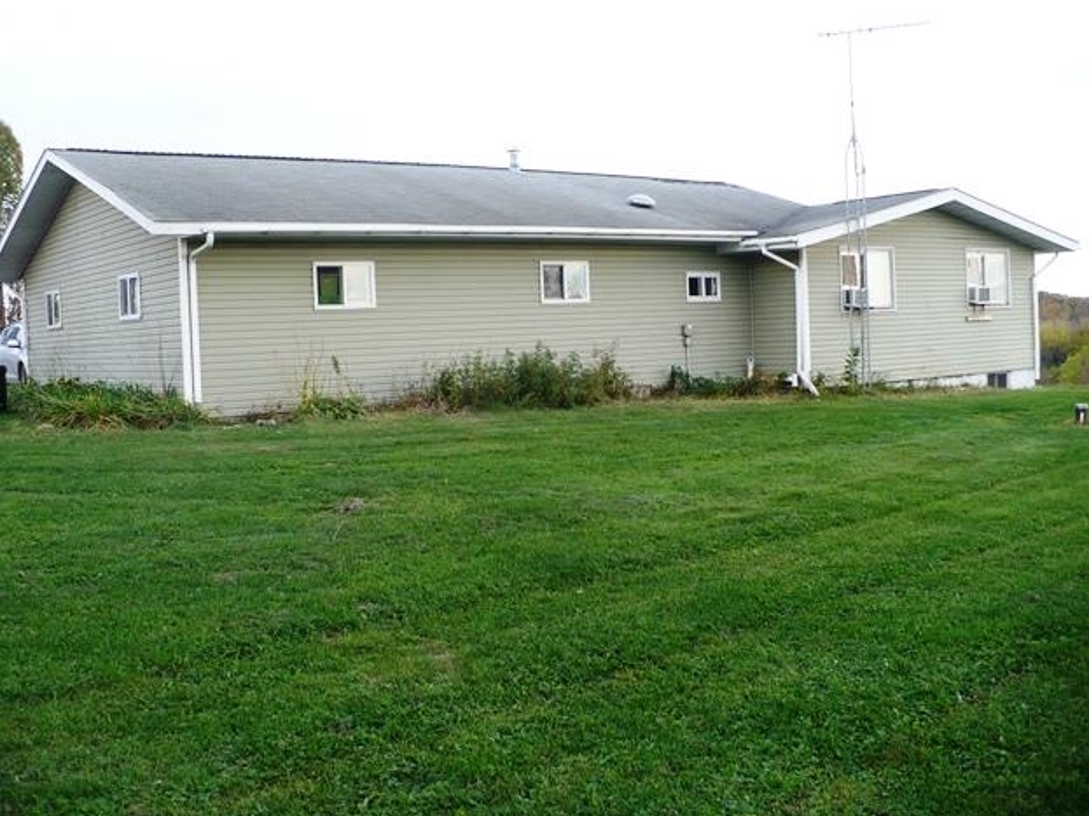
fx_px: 1195
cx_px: 531
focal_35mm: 38
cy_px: 405
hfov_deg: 49.0
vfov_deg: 37.7
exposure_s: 1/200
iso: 100
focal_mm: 6.1
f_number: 2.8
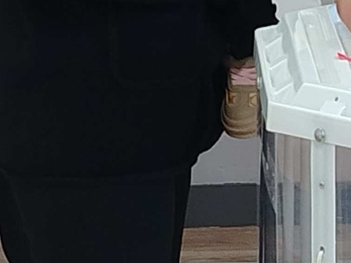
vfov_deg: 6.1
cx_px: 330
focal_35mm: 242
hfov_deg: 8.1
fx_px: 2454
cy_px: -67
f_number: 1.75
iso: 519
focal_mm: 5.25
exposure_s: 1/50
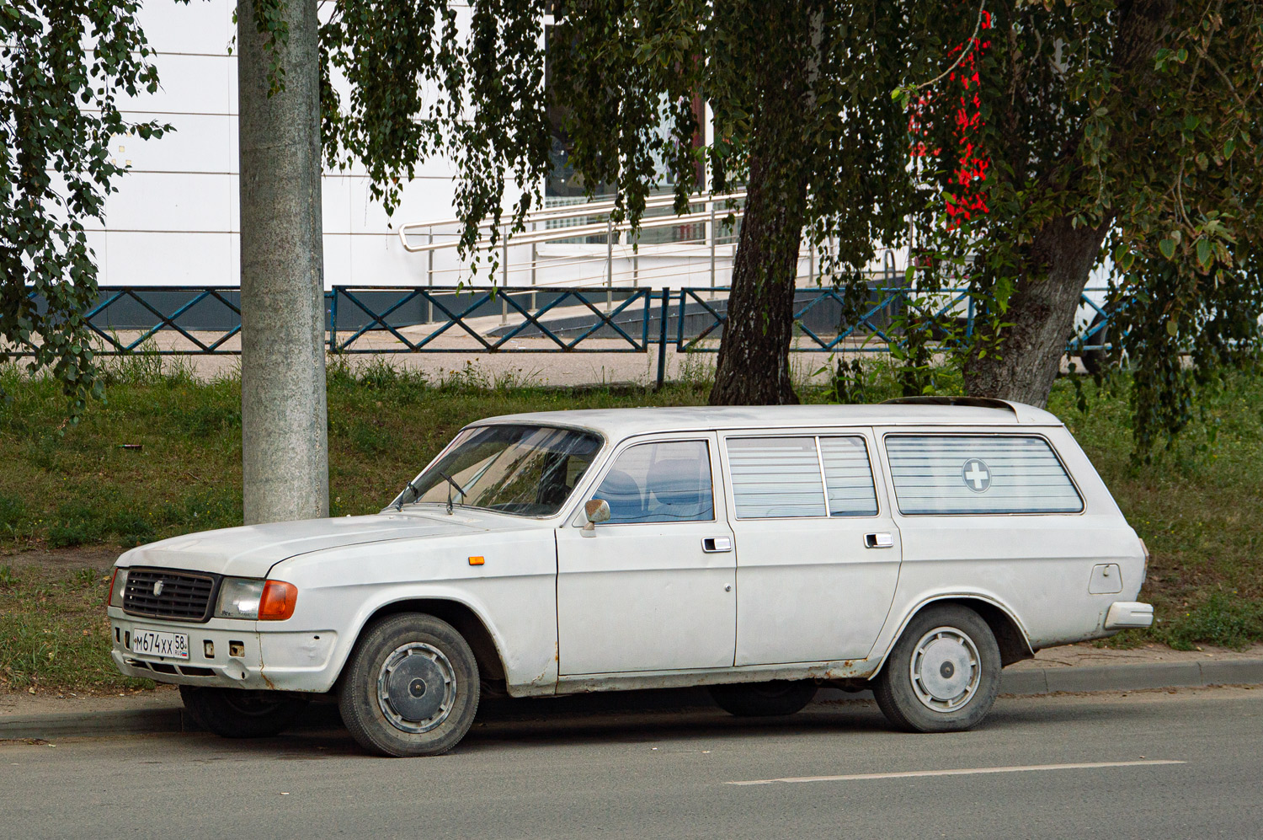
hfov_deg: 20.6
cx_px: 632
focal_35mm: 99
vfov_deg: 13.8
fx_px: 3470
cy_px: 420
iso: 100
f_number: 6.3
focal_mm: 66
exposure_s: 1/640
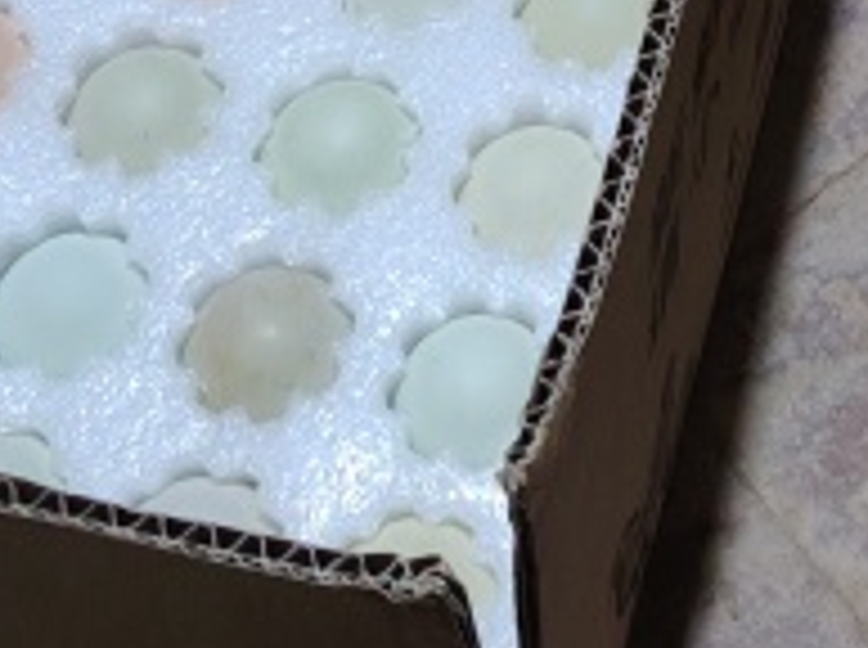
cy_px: -621
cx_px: 953
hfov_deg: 17.6
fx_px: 2703
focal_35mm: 108
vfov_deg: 12.2
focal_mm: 4.84
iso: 1139
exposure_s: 1/25
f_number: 1.88
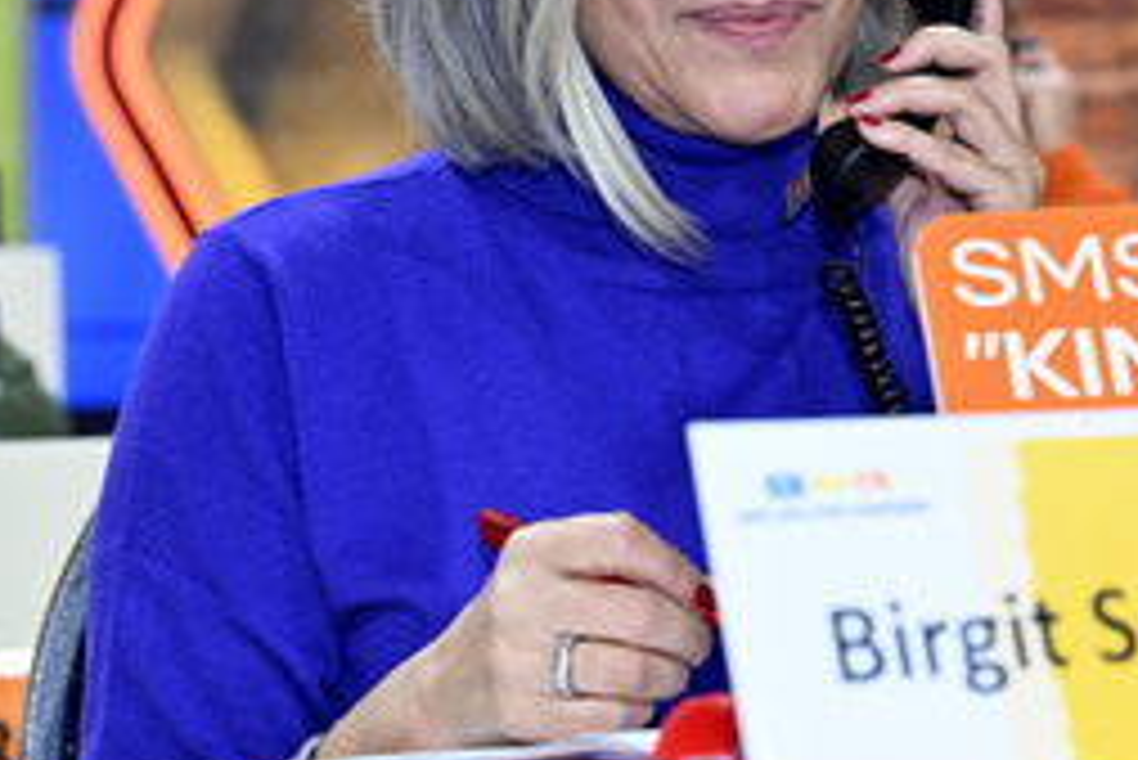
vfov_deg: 15.3
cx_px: 758
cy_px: 135
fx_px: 2815
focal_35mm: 89
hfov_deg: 22.8
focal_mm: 50
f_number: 4
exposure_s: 1/200
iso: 1250
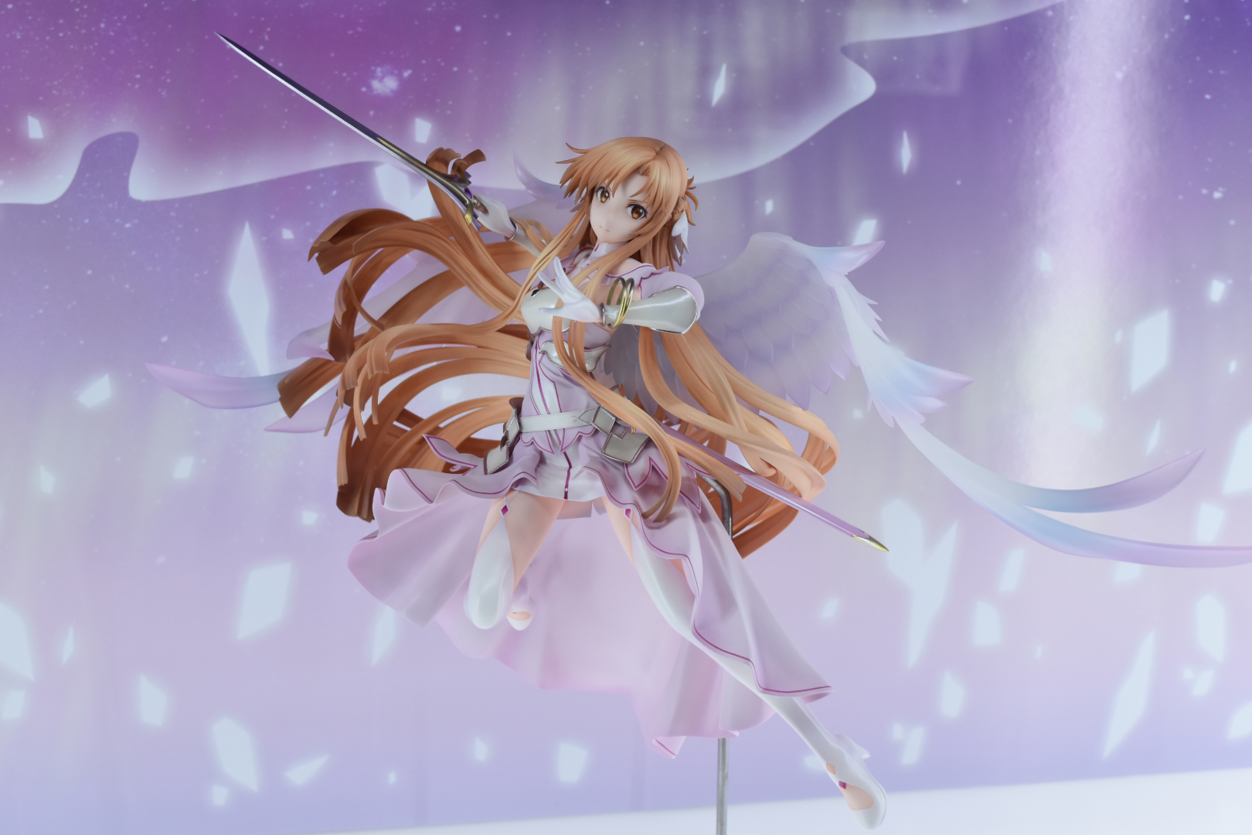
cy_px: 418
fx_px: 1565
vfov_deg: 29.9
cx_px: 626
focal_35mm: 45
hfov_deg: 43.6
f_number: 8
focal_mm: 30
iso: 640
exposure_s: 1/200
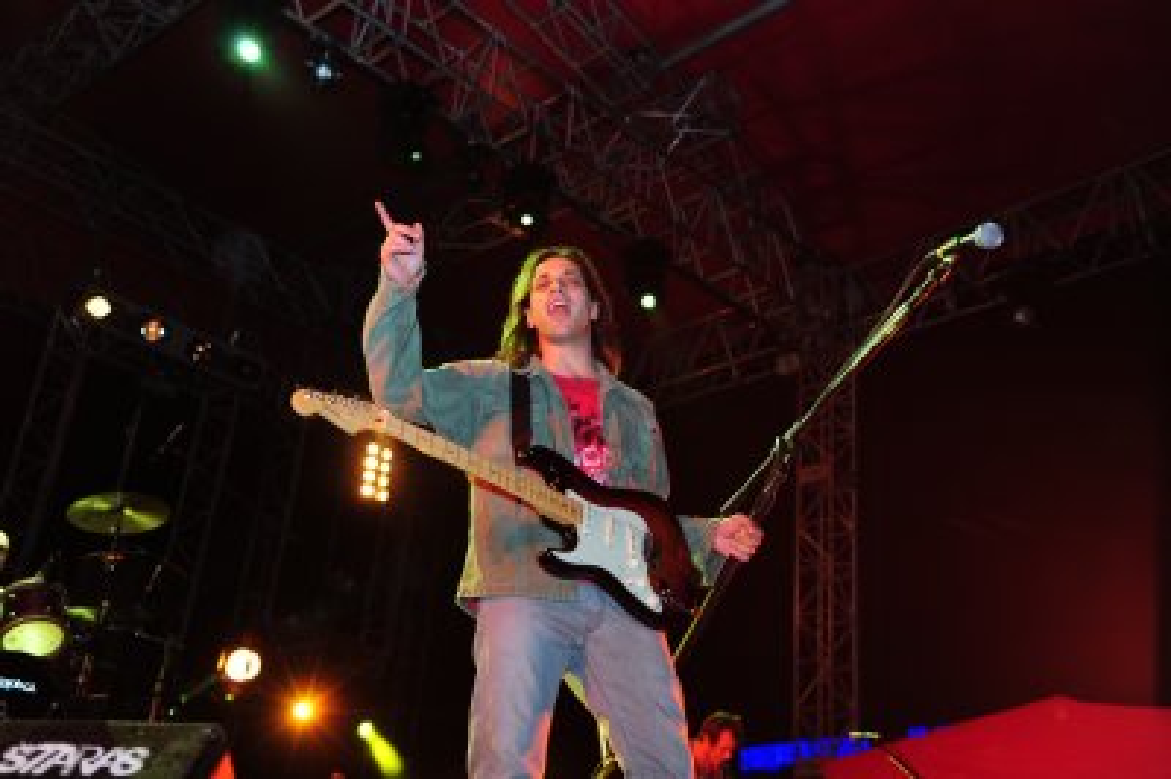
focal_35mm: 42
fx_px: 1365
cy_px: 390
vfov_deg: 31.8
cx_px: 586
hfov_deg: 46.4
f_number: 3.2
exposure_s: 1/60
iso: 1000
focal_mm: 42
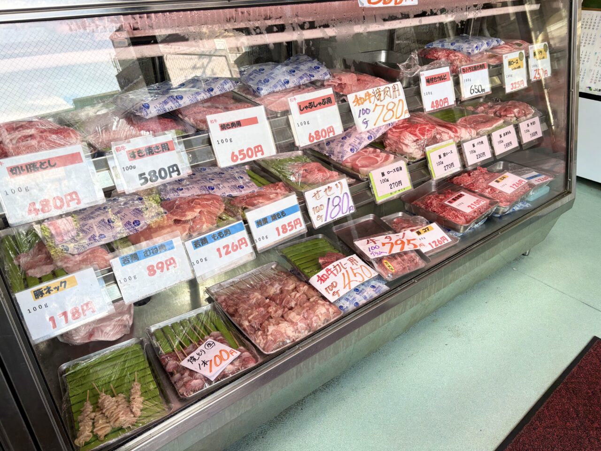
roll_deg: +0.4
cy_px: 226
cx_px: 300
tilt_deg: -28.6
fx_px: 451
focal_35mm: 26
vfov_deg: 53.1
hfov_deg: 67.3
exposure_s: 1/153
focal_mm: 5.96
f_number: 1.6
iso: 32
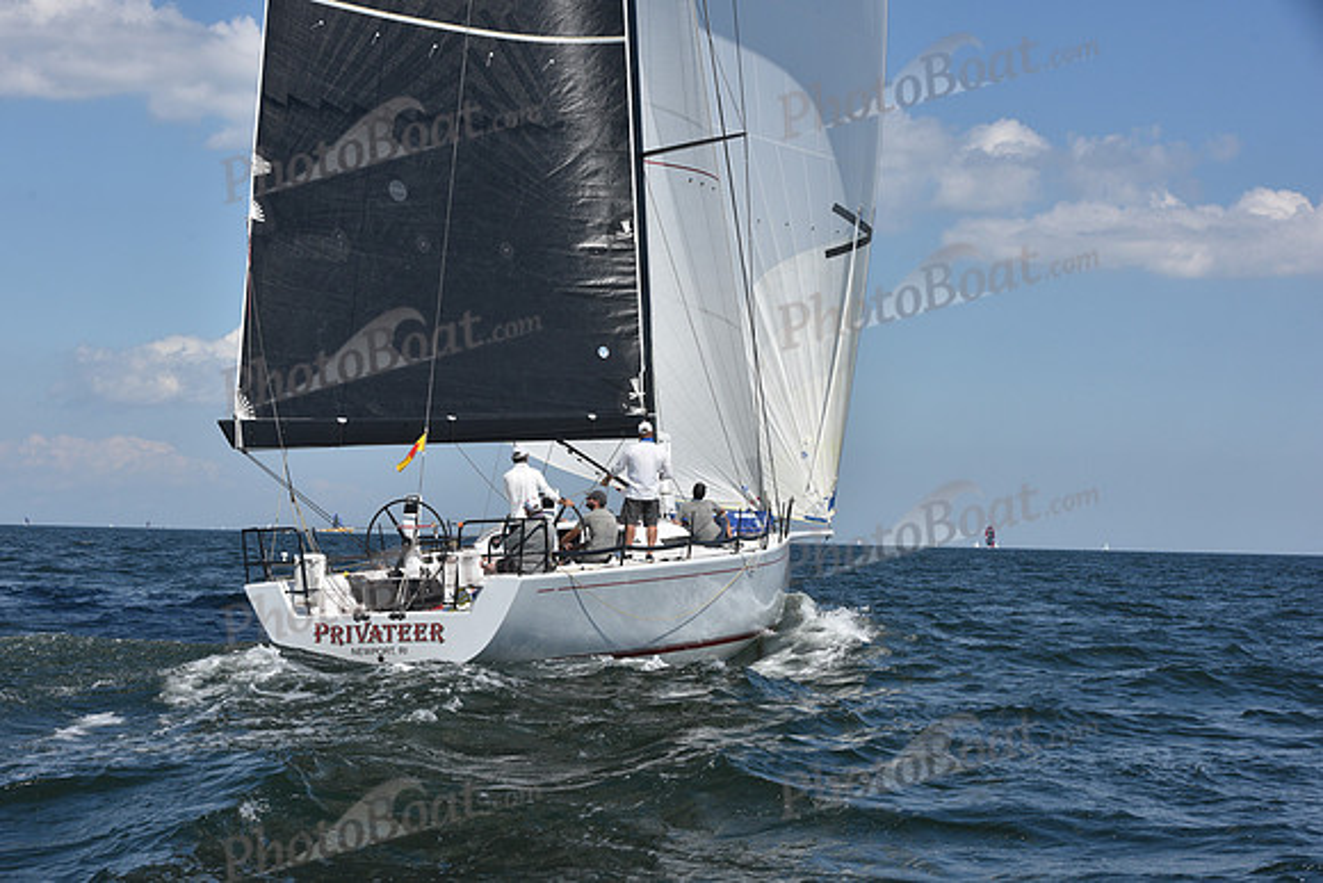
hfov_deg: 28.8
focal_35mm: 70
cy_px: 442
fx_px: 2573
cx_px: 662
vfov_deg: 19.5
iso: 320
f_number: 10
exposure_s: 1/1250
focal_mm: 70
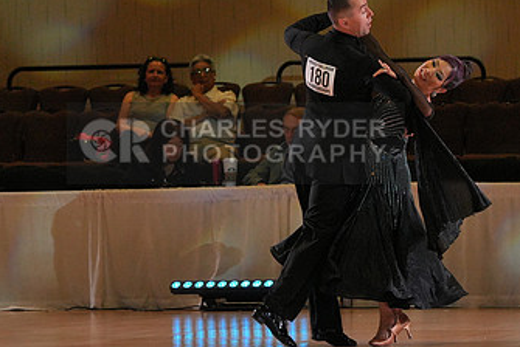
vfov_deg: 4.0
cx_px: 236
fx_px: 5002
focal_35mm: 346
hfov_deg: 6.0
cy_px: 143
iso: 4000
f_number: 7.1
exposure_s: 1/500
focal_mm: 200
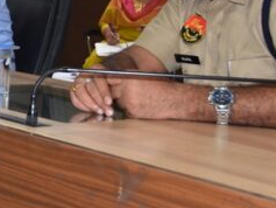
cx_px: -85
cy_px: -14
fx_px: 893
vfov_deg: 13.0
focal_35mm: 112
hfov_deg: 16.6
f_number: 3.8
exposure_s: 1/80
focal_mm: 24
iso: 400
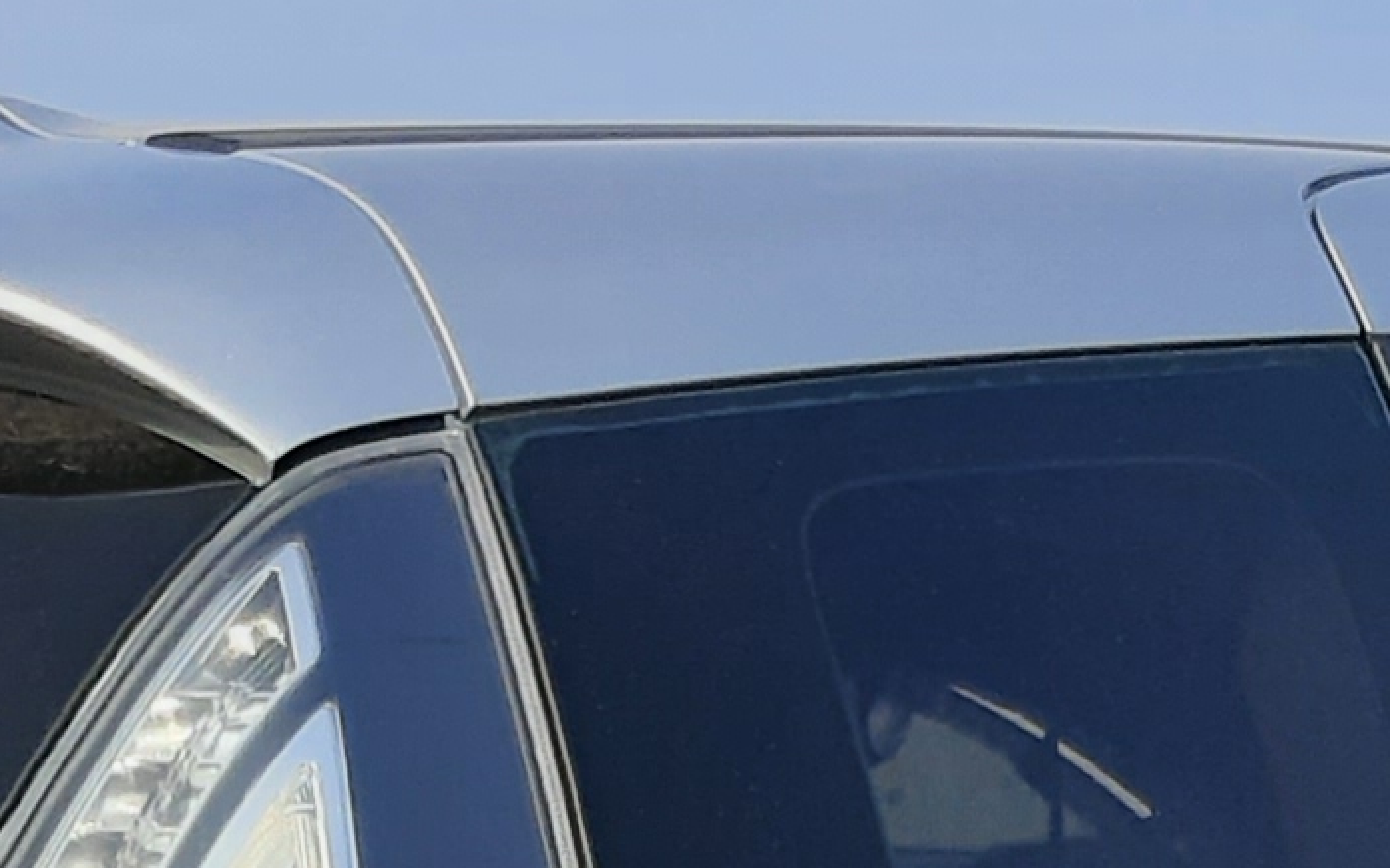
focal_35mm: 158
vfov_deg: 8.0
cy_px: 1545
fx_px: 5984
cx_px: 307
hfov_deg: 13.2
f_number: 1.7
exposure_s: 1/1538
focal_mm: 3.92
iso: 40
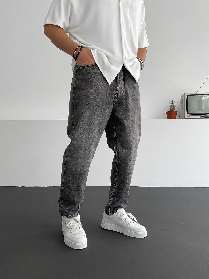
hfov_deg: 48.2
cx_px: 104
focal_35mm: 29
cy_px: 140
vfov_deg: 61.7
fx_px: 233
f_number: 1.8
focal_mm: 3
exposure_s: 1/120
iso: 32
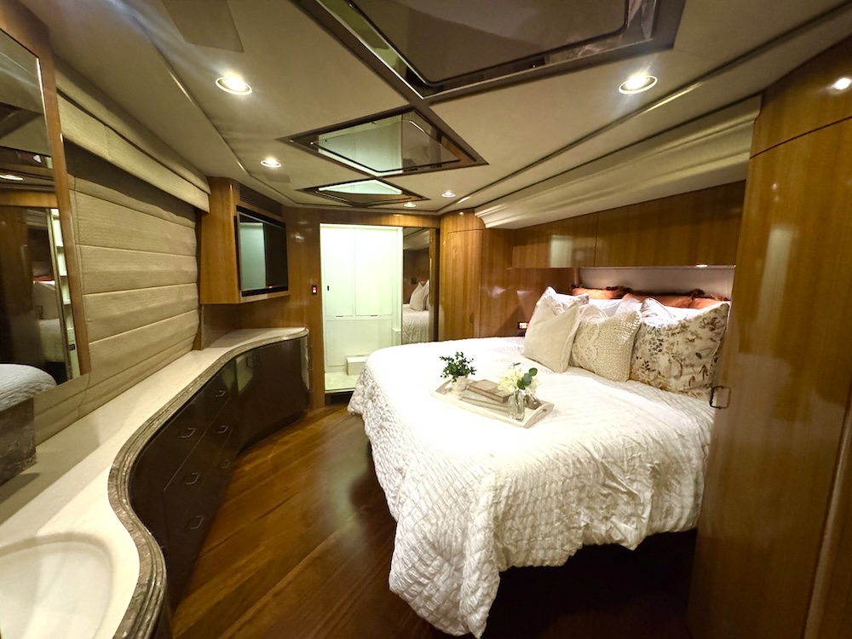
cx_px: 426
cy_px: 320
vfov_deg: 85.7
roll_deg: -0.7
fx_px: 345
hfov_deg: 102.1
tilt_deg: -8.7
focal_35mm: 14
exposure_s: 1/60
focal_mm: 2.22
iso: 1000
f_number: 2.2
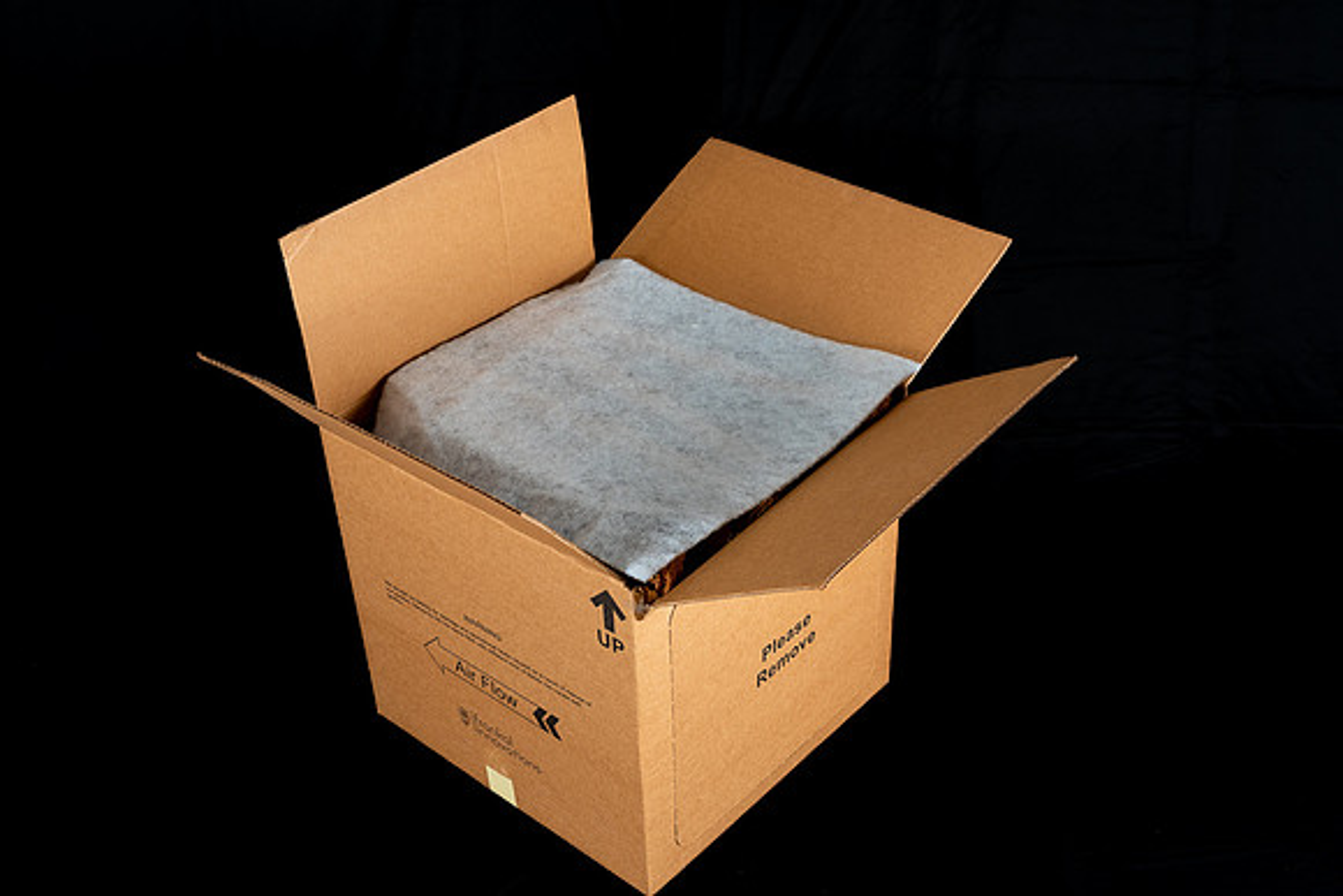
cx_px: 672
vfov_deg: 29.3
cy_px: 448
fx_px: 1716
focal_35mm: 46
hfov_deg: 42.7
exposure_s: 1/125
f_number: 8
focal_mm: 46
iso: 160
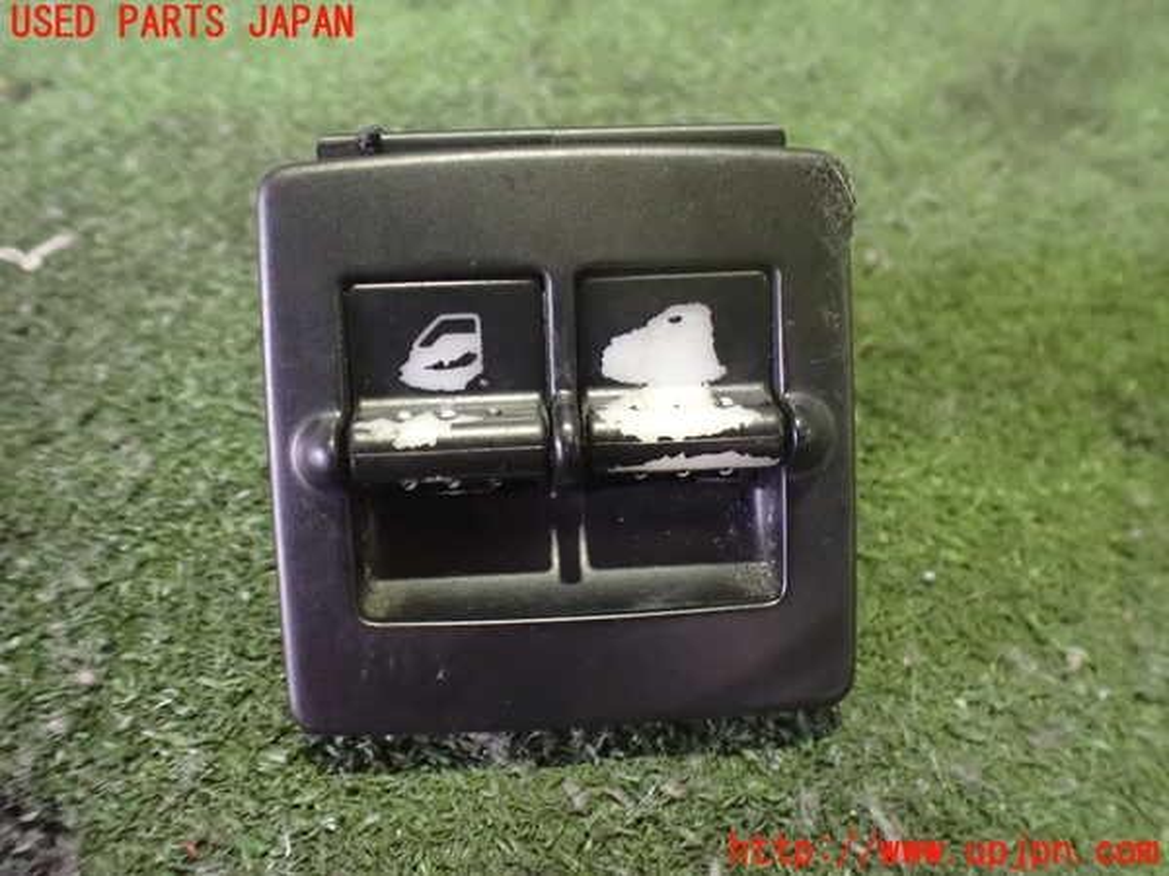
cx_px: 584
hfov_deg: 60.0
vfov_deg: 46.8
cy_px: 438
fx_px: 1013
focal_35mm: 30
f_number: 2.3
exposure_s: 1/30
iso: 1600
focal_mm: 5.4
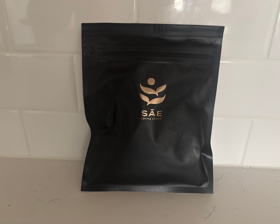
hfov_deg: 62.2
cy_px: 109
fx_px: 232
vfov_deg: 51.5
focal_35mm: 28
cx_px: 148
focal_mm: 5.96
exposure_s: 1/38
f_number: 1.6
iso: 640
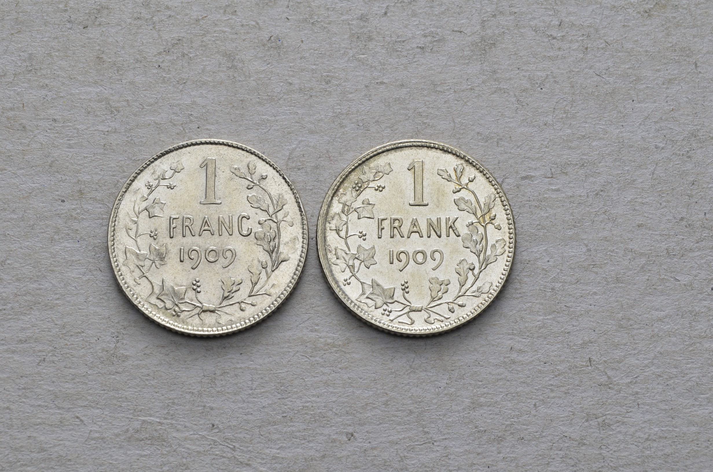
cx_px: 356
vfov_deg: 16.5
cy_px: 236
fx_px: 1631
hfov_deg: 24.7
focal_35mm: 82
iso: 400
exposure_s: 1/250
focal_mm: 55
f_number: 14
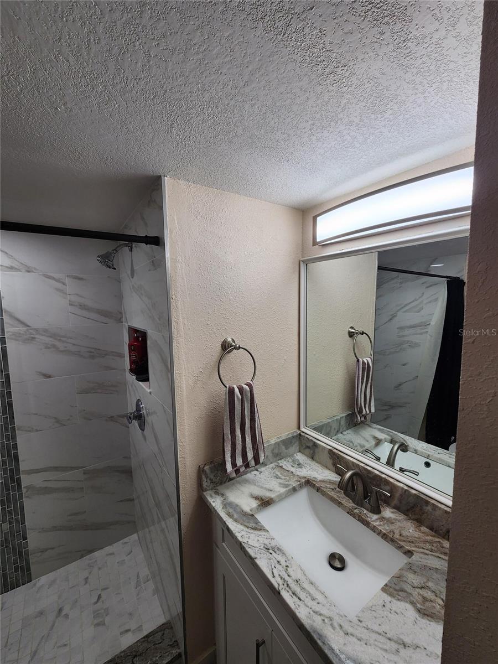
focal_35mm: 13
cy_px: 332
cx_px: 249
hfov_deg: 89.9
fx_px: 249
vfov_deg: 106.2
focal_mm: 2.2
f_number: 2.2
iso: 80
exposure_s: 1/120
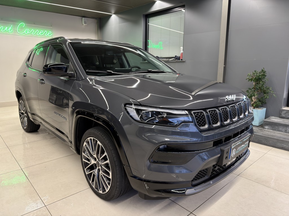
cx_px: 144
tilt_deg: -10.5
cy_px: 108
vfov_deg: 56.8
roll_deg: +0.0
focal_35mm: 24
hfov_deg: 71.6
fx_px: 200
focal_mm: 6.76
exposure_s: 1/33
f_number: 1.78
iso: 200
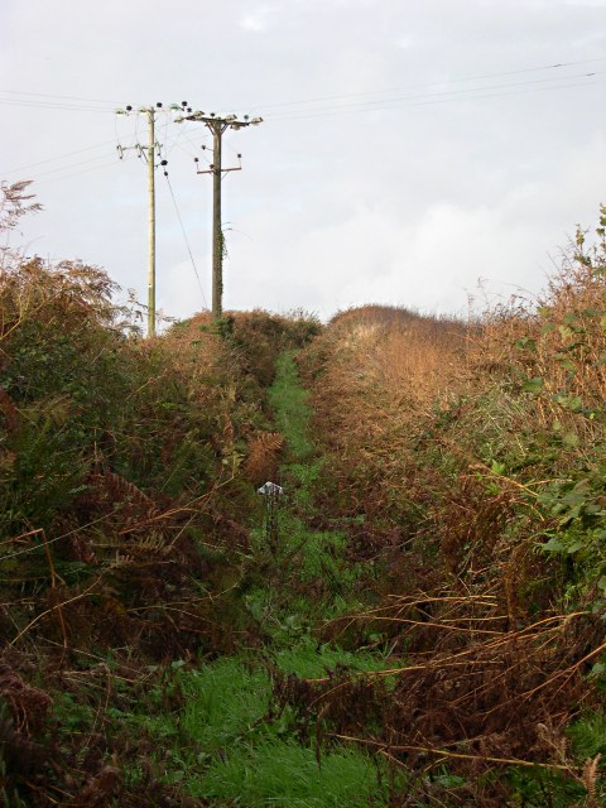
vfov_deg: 21.3
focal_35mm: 92
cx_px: 303
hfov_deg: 16.1
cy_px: 404
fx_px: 2147
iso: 100
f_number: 4.5
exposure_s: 1/251
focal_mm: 19.5
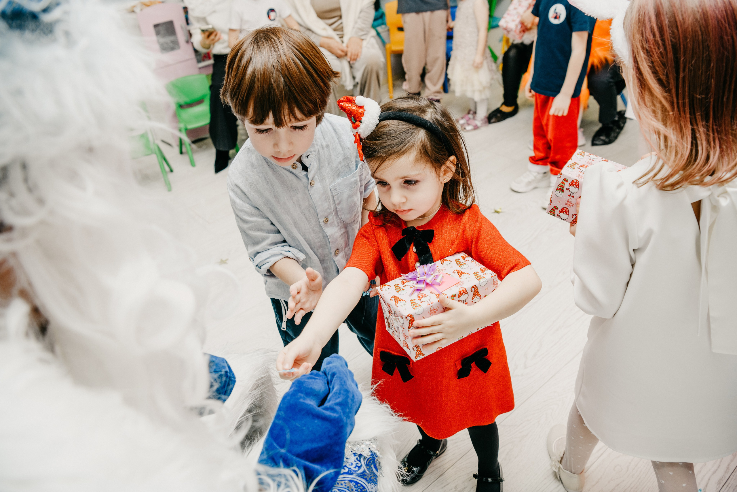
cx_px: 368
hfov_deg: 65.5
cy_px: 246
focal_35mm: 28
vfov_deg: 46.4
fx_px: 573
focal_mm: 28
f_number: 4.5
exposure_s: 1/160
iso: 250
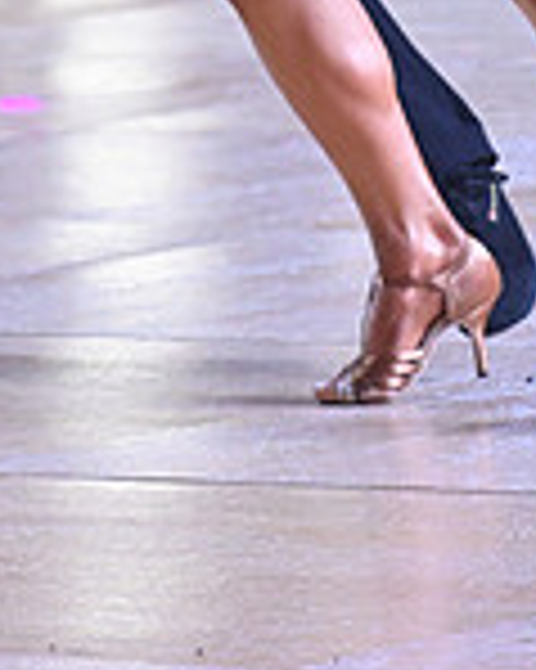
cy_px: -364
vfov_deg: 3.3
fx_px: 11592
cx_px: 34
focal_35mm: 584
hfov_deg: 2.6
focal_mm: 160
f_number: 8
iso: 4000
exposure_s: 1/400
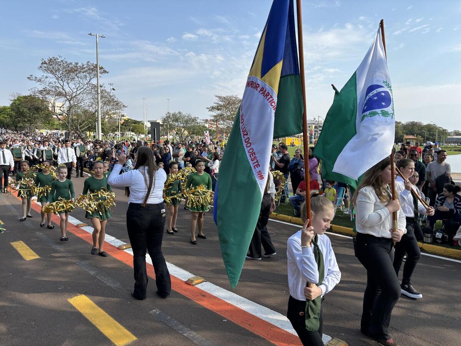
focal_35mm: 26
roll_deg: +0.3
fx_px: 346
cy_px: 173
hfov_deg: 67.3
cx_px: 230
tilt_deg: -5.1
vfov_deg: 53.1
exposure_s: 1/1344
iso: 50
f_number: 1.6
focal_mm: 5.96
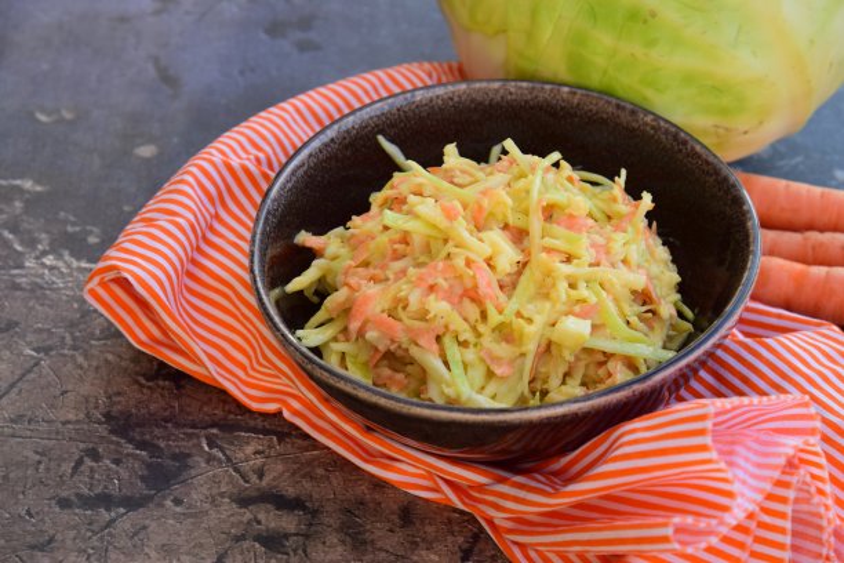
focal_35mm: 98
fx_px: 2286
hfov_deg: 20.9
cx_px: 422
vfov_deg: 14.0
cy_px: 282
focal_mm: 65
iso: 200
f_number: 6.3
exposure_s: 1/160
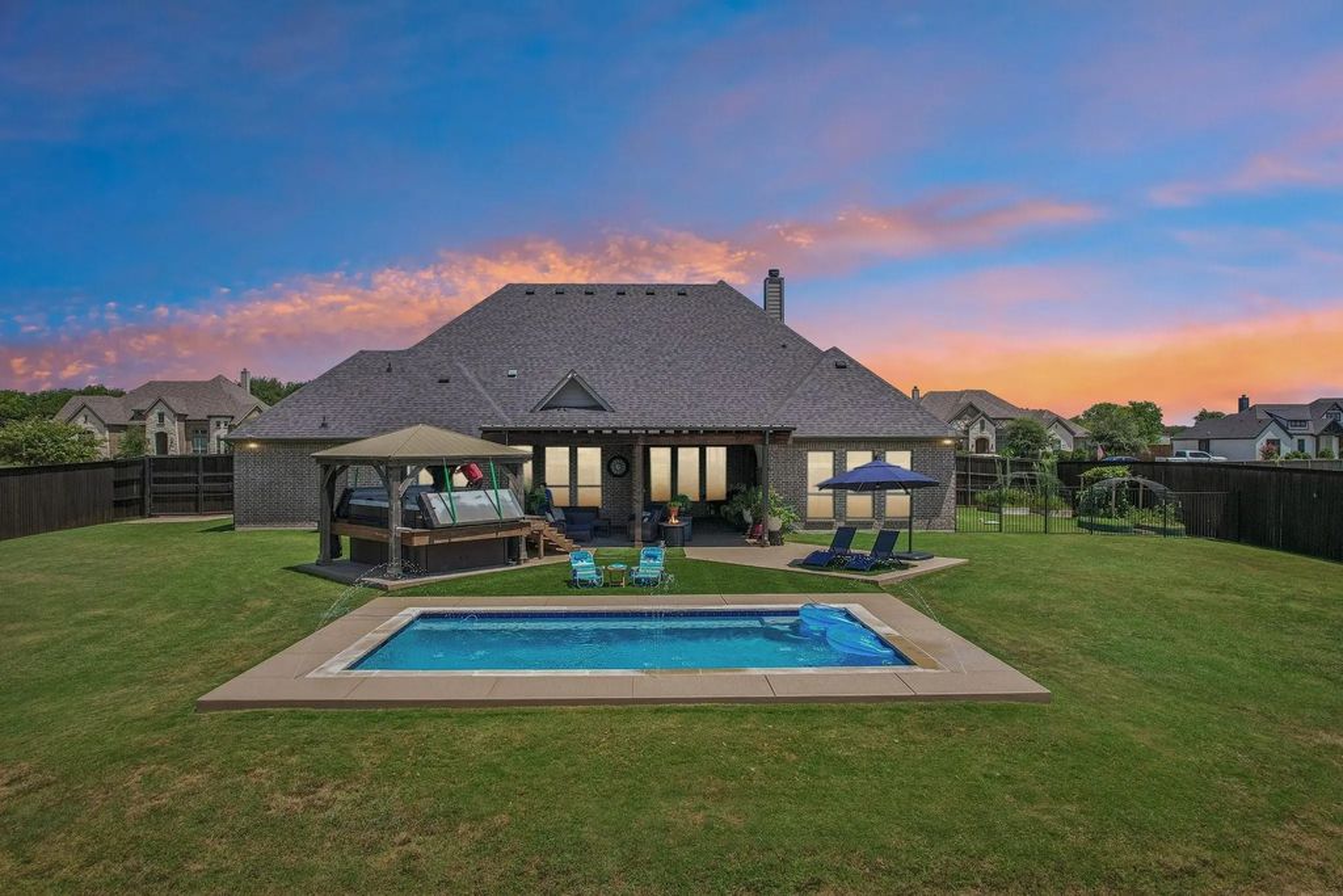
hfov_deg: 78.6
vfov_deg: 57.2
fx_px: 821
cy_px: 448
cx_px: 672
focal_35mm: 22
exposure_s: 1/2000
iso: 100
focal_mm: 8.4
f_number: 2.8
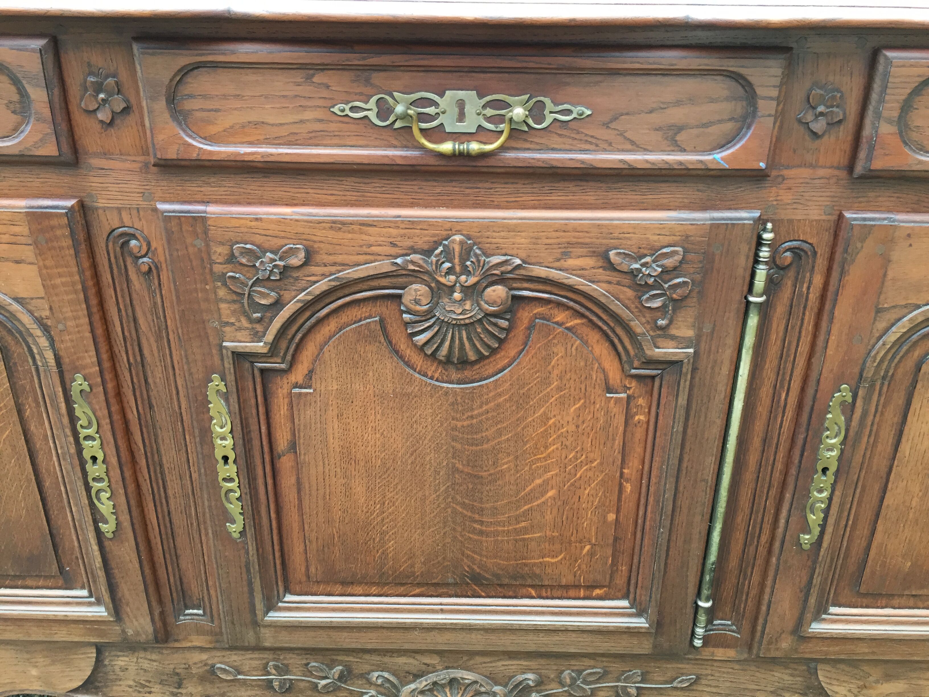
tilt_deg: -22.1
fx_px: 778
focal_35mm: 29
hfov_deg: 61.7
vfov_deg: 48.2
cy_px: 348
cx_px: 464
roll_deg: -0.9
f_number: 2.2
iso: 50
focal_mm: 4.15
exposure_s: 1/33
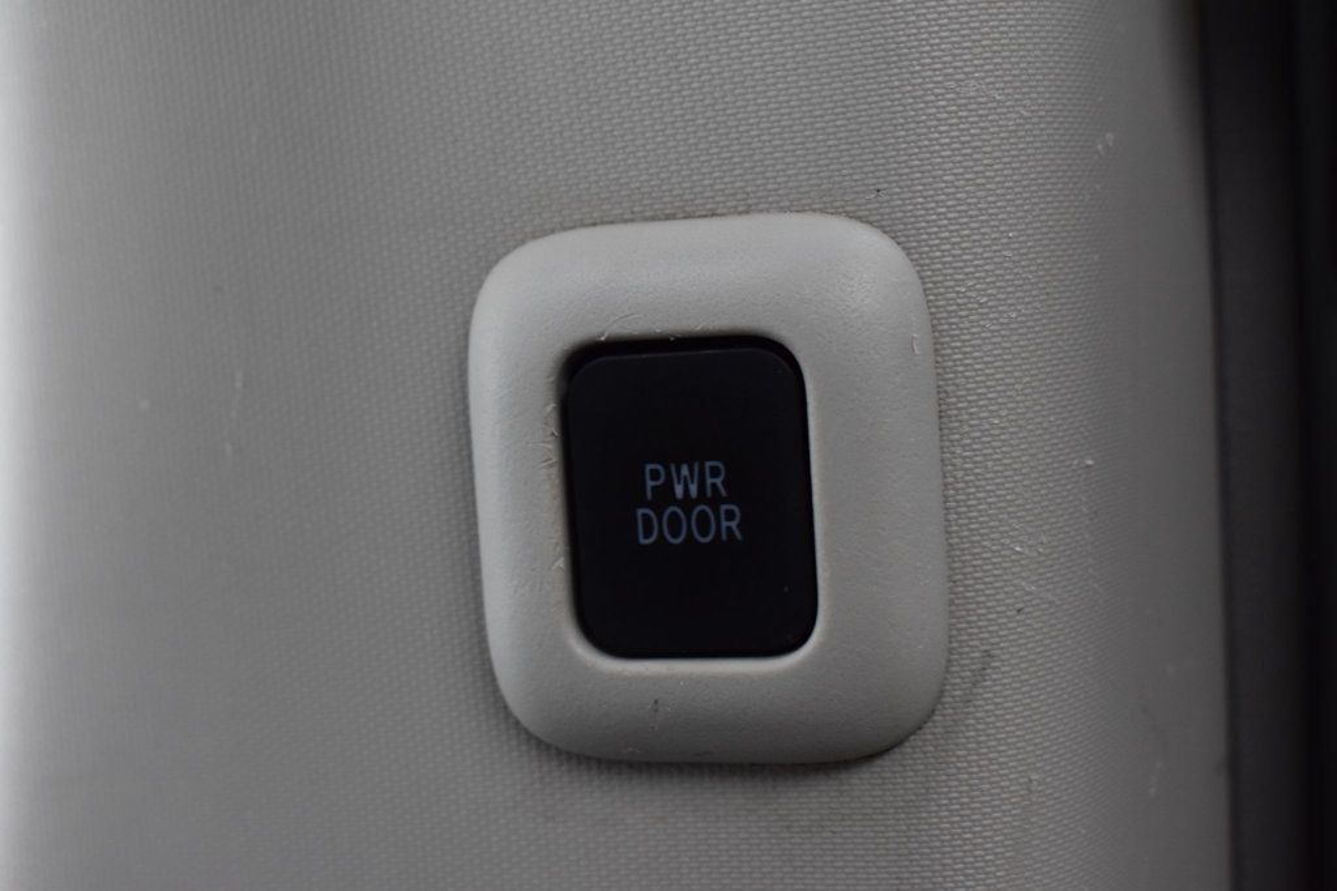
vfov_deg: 23.8
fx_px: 2116
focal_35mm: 57
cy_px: 446
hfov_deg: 35.1
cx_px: 668
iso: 1000
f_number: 6.3
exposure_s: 1/15
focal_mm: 38
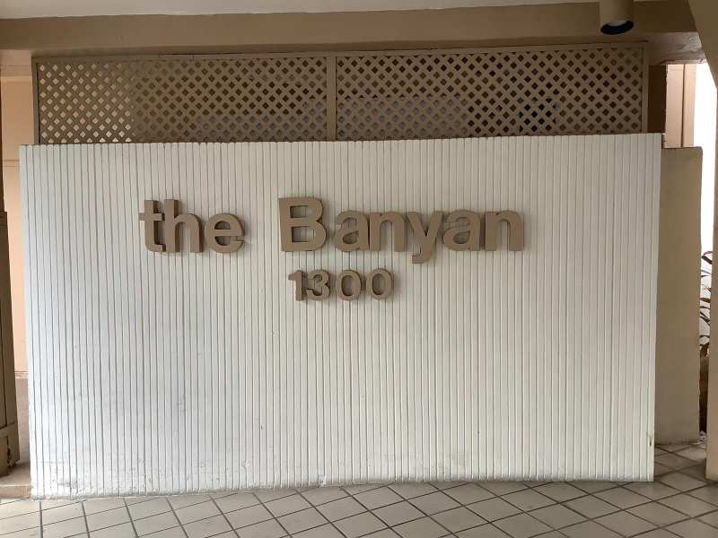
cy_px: 269
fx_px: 643
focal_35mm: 31
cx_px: 359
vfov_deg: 45.4
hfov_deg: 58.4
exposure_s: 1/60
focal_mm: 3.3
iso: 80
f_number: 2.4
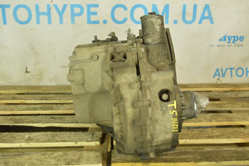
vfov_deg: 34.2
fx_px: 270
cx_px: 124
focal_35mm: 39
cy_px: 83
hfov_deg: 49.6
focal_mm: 26
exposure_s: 1/20
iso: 400
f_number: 5.6
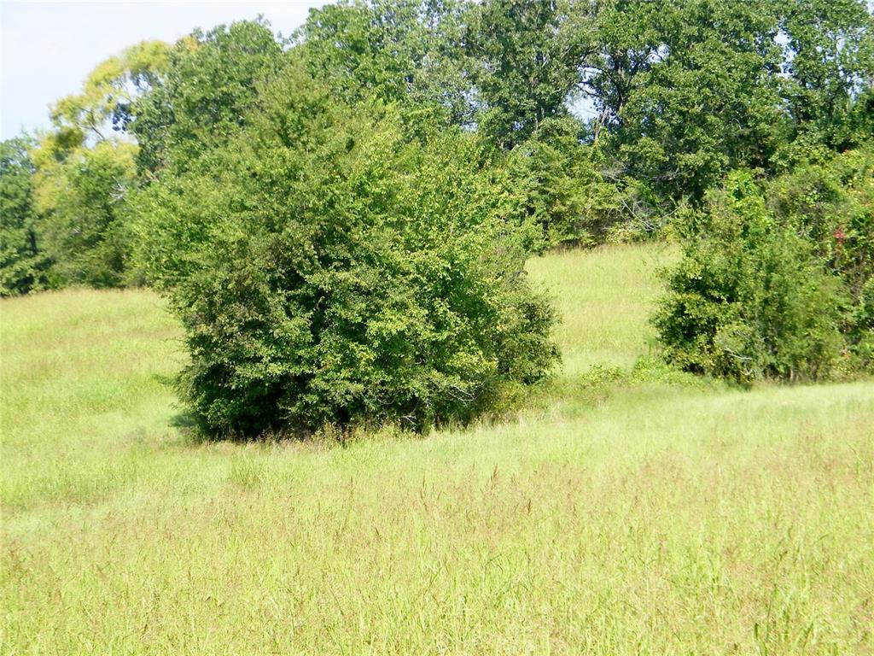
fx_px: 2272
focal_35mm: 90
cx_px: 437
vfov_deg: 16.4
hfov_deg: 21.8
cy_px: 328
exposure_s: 1/320
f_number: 4.5
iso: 80
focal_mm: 16
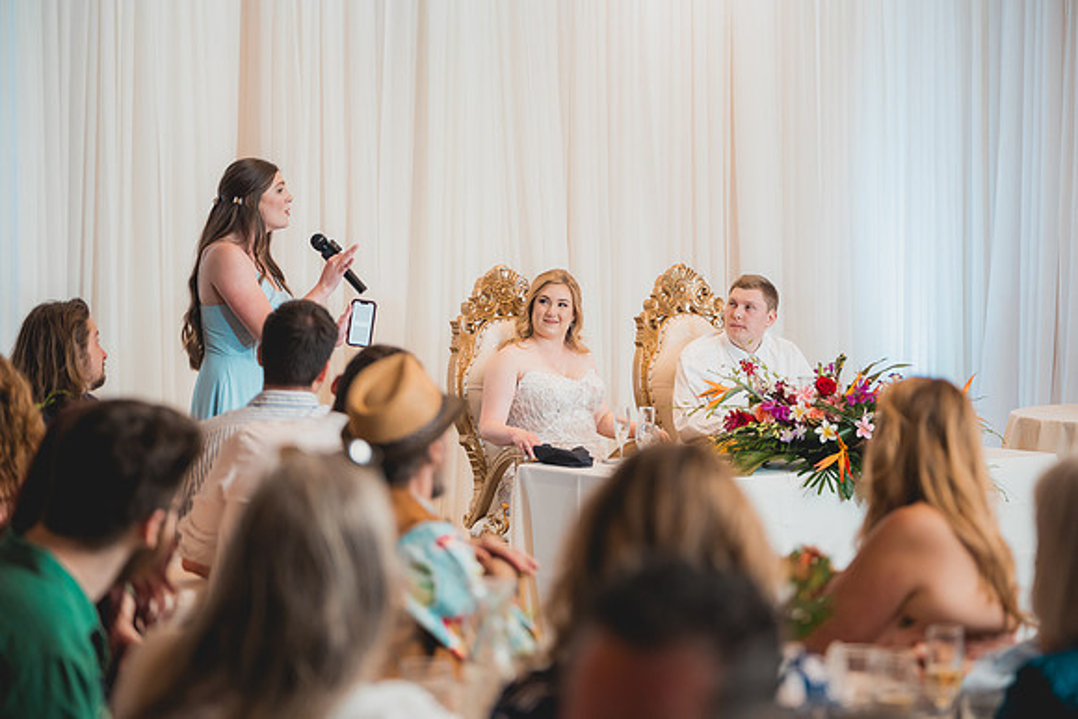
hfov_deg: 21.0
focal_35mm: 97
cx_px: 539
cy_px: 360
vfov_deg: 14.1
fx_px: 2905
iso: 1000
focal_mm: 97
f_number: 2.8
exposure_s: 1/250
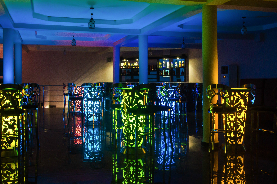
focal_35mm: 38
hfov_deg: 51.4
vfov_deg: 35.3
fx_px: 288
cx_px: 138
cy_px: 92
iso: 1000
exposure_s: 1/1.67
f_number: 10
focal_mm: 25
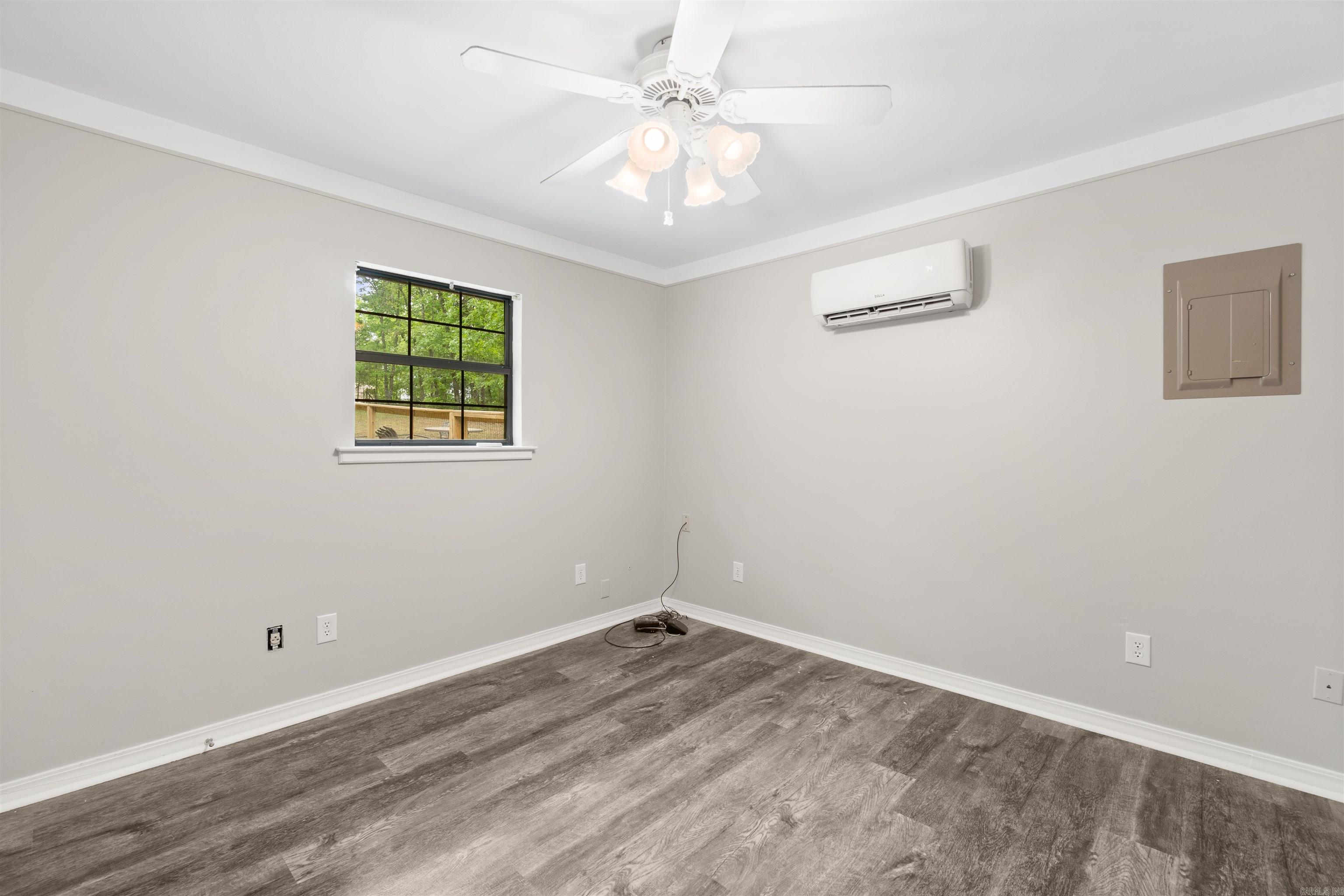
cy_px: 448
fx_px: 560
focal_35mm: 15
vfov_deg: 77.3
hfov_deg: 100.4
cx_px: 672
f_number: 8
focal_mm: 10
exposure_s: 1
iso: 100
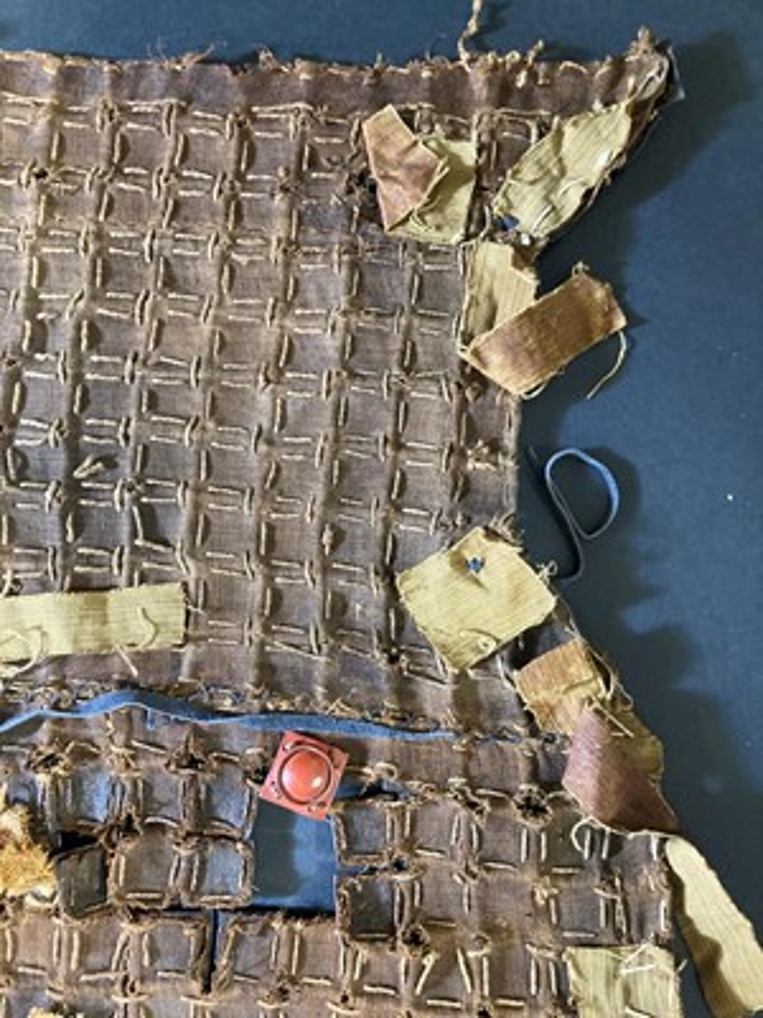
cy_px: 509
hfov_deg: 49.7
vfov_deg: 63.4
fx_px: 823
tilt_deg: -84.9
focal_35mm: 28
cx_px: 382
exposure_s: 1/25
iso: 400
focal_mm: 3.99
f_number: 1.8
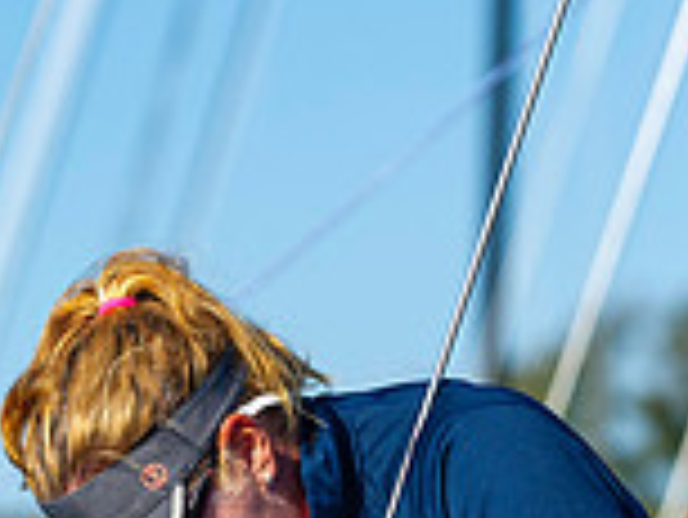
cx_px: 418
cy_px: 752
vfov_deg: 3.1
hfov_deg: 4.2
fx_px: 9408
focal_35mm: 473
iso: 160
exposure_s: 1/1250
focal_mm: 130
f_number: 4
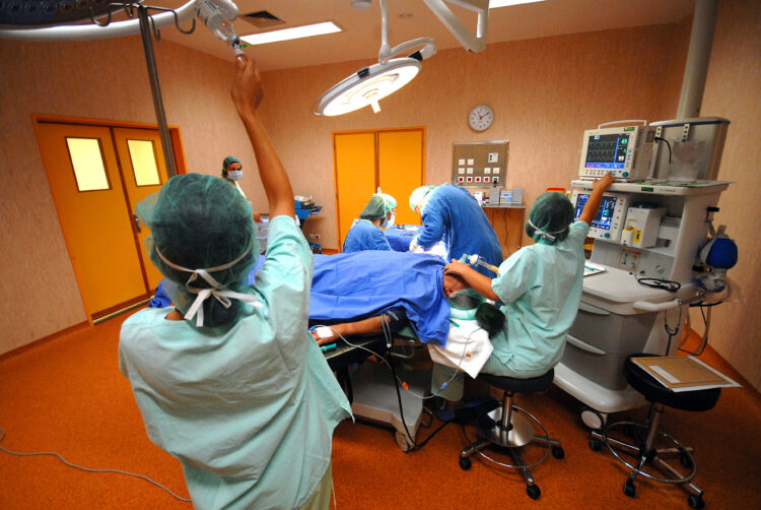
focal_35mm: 15
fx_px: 317
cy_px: 255
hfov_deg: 100.3
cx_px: 380
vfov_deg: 77.5
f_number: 4.5
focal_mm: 10
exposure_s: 1/60
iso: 400
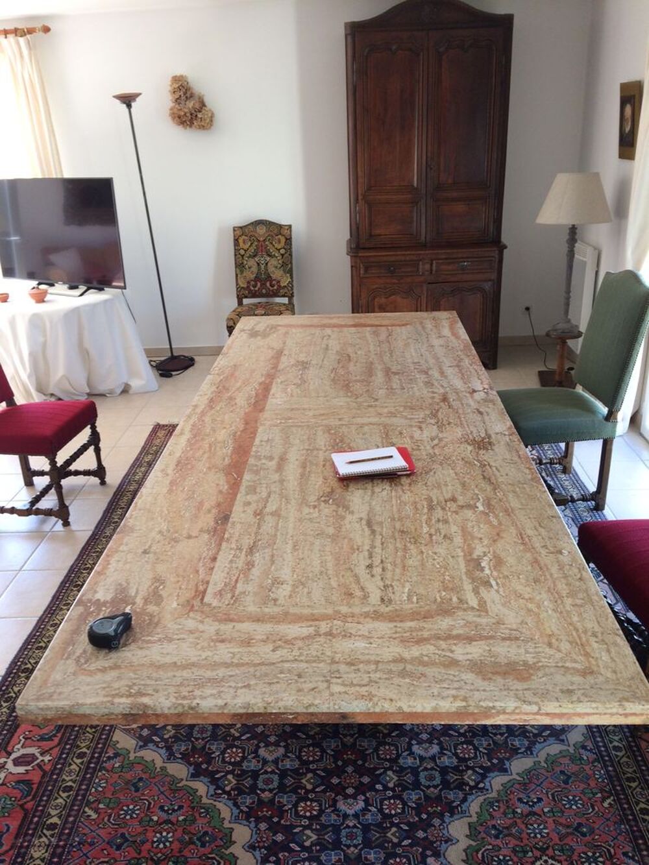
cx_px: 324
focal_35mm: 29
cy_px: 432
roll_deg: +3.5
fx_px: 725
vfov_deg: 61.7
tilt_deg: -25.4
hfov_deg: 48.2
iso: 50
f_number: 2.2
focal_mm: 4.15
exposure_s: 1/100
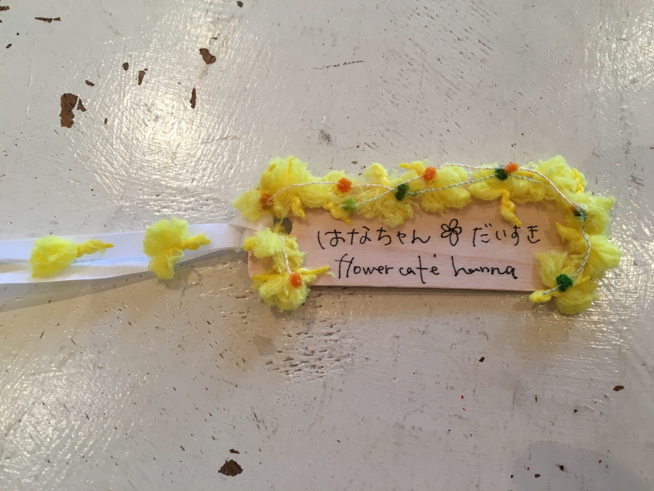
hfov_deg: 61.7
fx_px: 548
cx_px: 327
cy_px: 246
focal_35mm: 29
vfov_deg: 48.2
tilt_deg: -74.2
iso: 64
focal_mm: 4.15
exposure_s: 1/33
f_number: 2.2
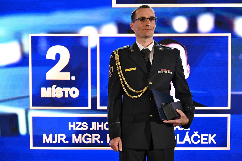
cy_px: 80
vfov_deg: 22.6
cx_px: 121
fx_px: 403
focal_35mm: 60
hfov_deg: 33.4
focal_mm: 60
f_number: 3.2
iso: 4000
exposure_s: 1/400
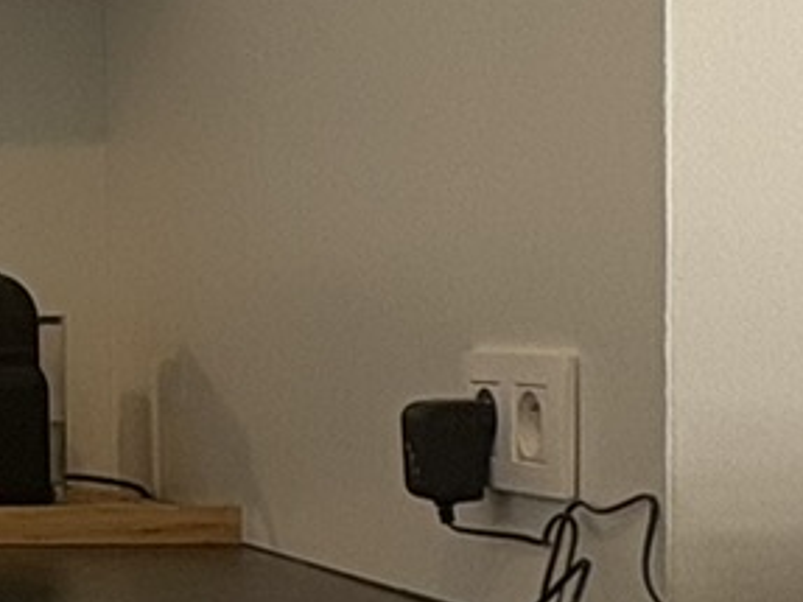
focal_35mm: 100
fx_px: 2319
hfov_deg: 14.3
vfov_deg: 14.8
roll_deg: +1.4
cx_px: -1052
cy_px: 344
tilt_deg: +0.4
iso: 125
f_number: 2.2
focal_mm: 2.22
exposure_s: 1/99
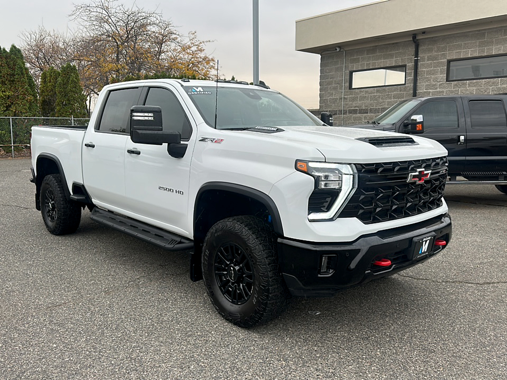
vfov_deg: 54.9
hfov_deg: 69.4
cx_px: 254
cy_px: 190
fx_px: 366
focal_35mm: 25
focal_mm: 6.86
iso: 80
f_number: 1.78
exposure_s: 1/375
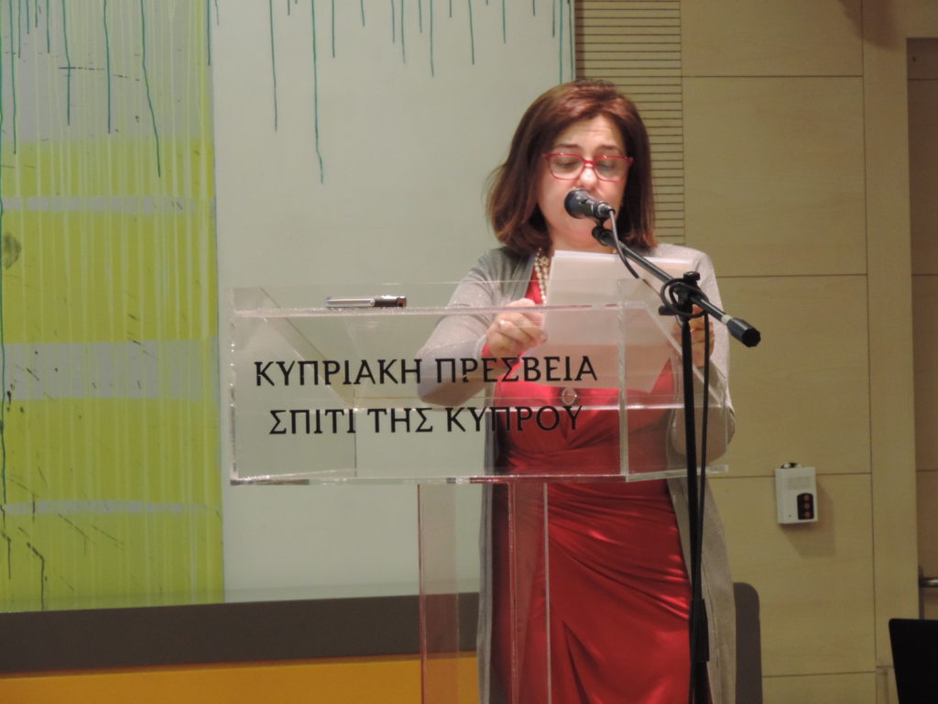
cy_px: 352
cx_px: 469
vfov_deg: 7.4
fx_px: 5419
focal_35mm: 200
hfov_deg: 9.9
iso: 720
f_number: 4.6
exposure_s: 1/30
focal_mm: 35.6
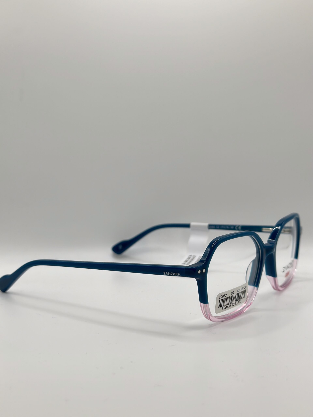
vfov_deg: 39.7
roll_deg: +1.4
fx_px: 579
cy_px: 208
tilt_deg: -10.5
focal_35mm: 48
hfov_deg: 30.3
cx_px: 156
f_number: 1.78
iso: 80
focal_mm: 6.86
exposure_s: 1/919
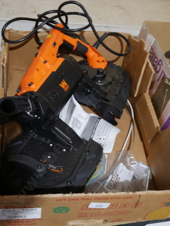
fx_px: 288
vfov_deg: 42.9
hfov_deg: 32.9
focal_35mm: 44
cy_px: 113
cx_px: 85
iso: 640
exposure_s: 1/60
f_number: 4.7
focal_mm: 22
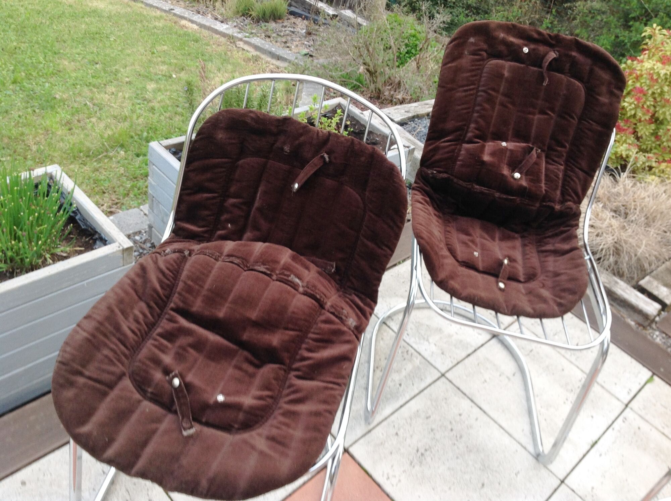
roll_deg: -13.3
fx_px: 677
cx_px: 336
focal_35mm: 35
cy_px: 250
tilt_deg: -40.3
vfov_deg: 40.6
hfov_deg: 52.7
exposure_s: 1/120
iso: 80
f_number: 2.4
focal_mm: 4.28
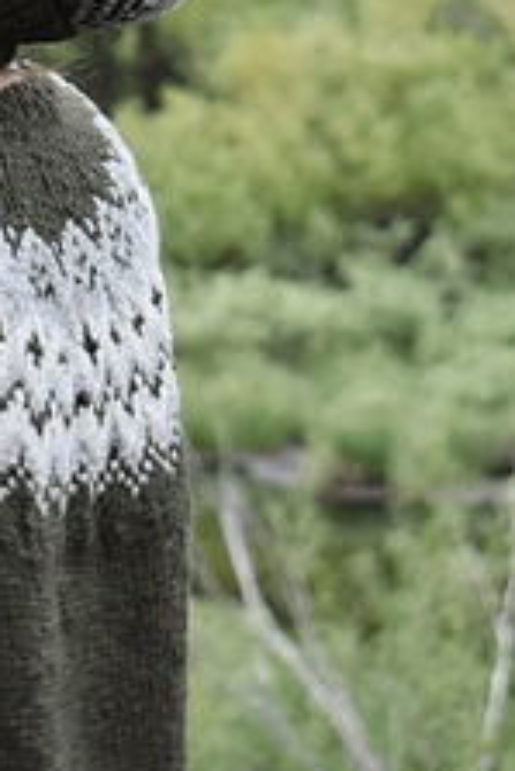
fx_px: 3685
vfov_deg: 11.7
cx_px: 2
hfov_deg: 8.0
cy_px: -118
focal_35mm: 172
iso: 400
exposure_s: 1/125
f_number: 5.6
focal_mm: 40
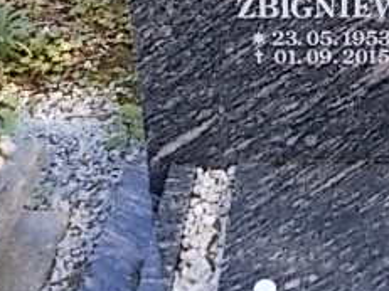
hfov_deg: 26.4
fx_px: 809
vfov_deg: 18.9
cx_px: 325
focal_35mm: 72
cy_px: -91
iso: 80
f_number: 3.2
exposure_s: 1/100
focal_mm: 4.6
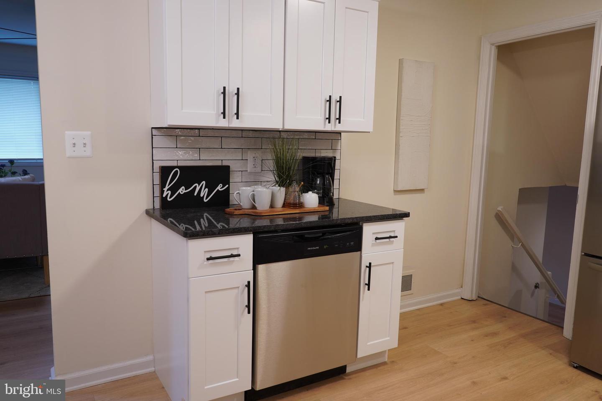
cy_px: 200
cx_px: 301
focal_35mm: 27
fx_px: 451
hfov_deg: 67.4
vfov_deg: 47.9
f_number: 8
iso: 200
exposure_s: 1/5
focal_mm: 18
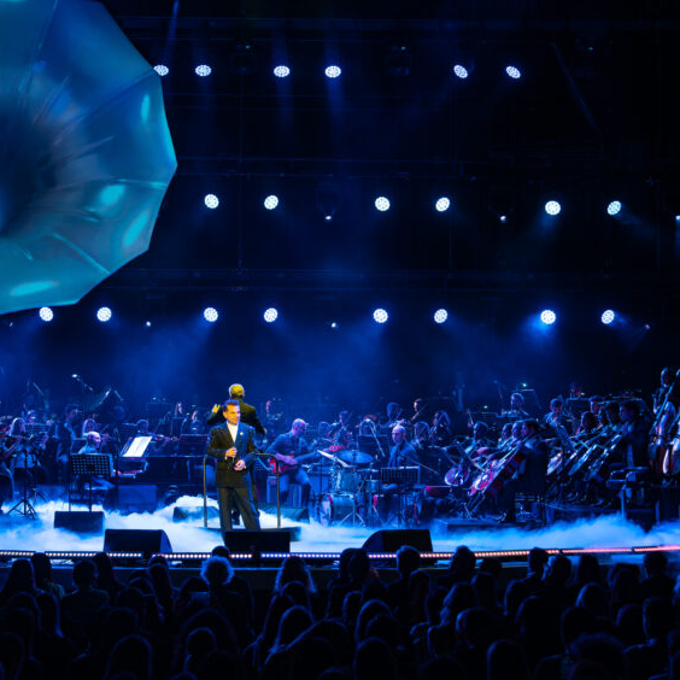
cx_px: 247
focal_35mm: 73
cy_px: 341
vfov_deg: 23.7
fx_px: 1622
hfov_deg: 23.6
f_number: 2.8
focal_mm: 57
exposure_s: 1/200
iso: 1600
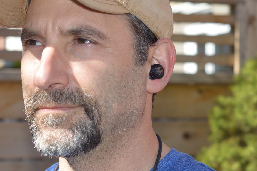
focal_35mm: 75
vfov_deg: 18.2
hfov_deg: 27.0
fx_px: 535
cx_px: 128
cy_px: 86
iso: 100
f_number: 5.6
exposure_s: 1/200
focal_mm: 50
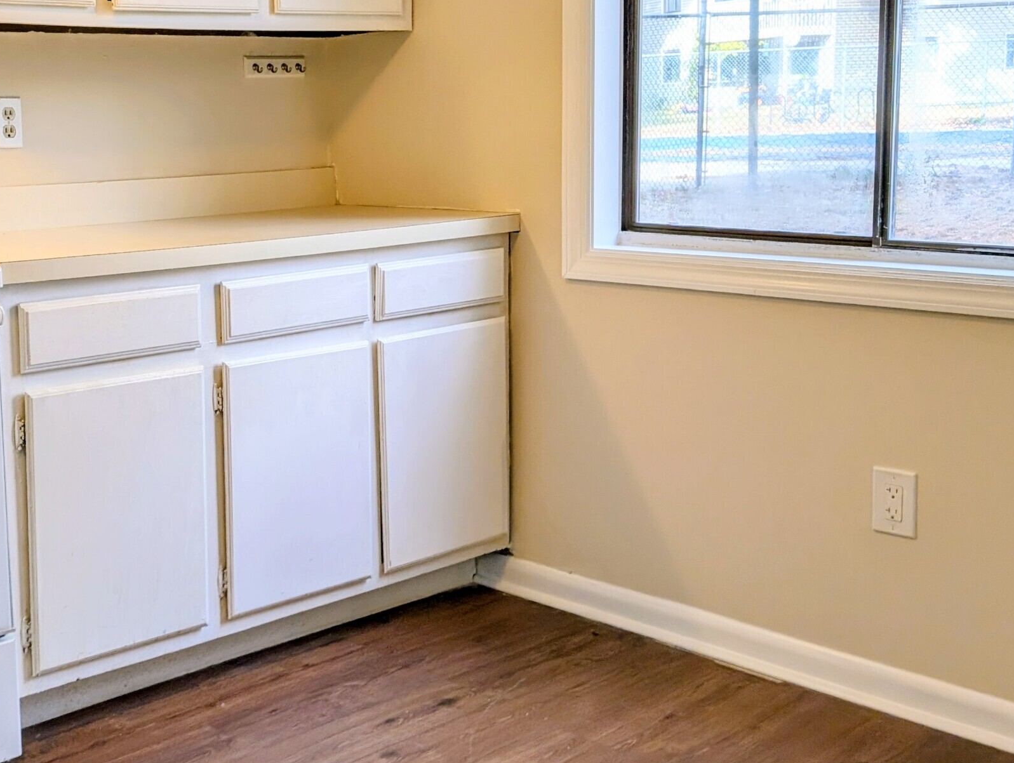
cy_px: 269
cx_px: 200
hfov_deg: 39.5
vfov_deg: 31.4
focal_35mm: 46
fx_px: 1349
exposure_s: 1/120
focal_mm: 6.9
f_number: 1.68
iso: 56
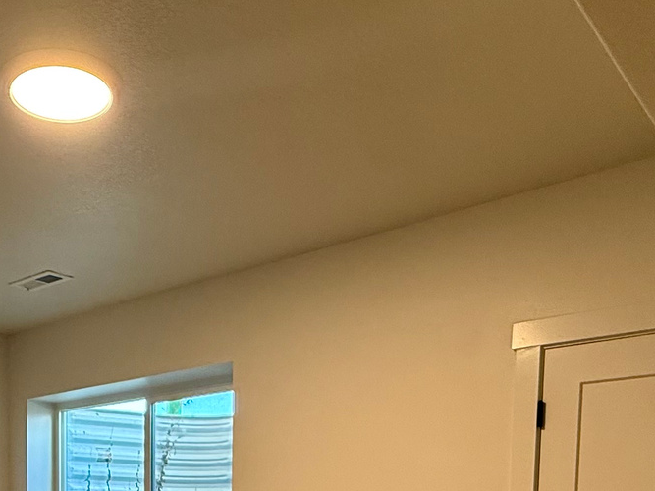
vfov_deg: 28.7
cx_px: 162
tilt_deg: -3.6
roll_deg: +0.1
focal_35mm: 43
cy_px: 602
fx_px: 813
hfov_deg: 42.5
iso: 160
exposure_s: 1/120
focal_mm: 2.22
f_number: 2.2
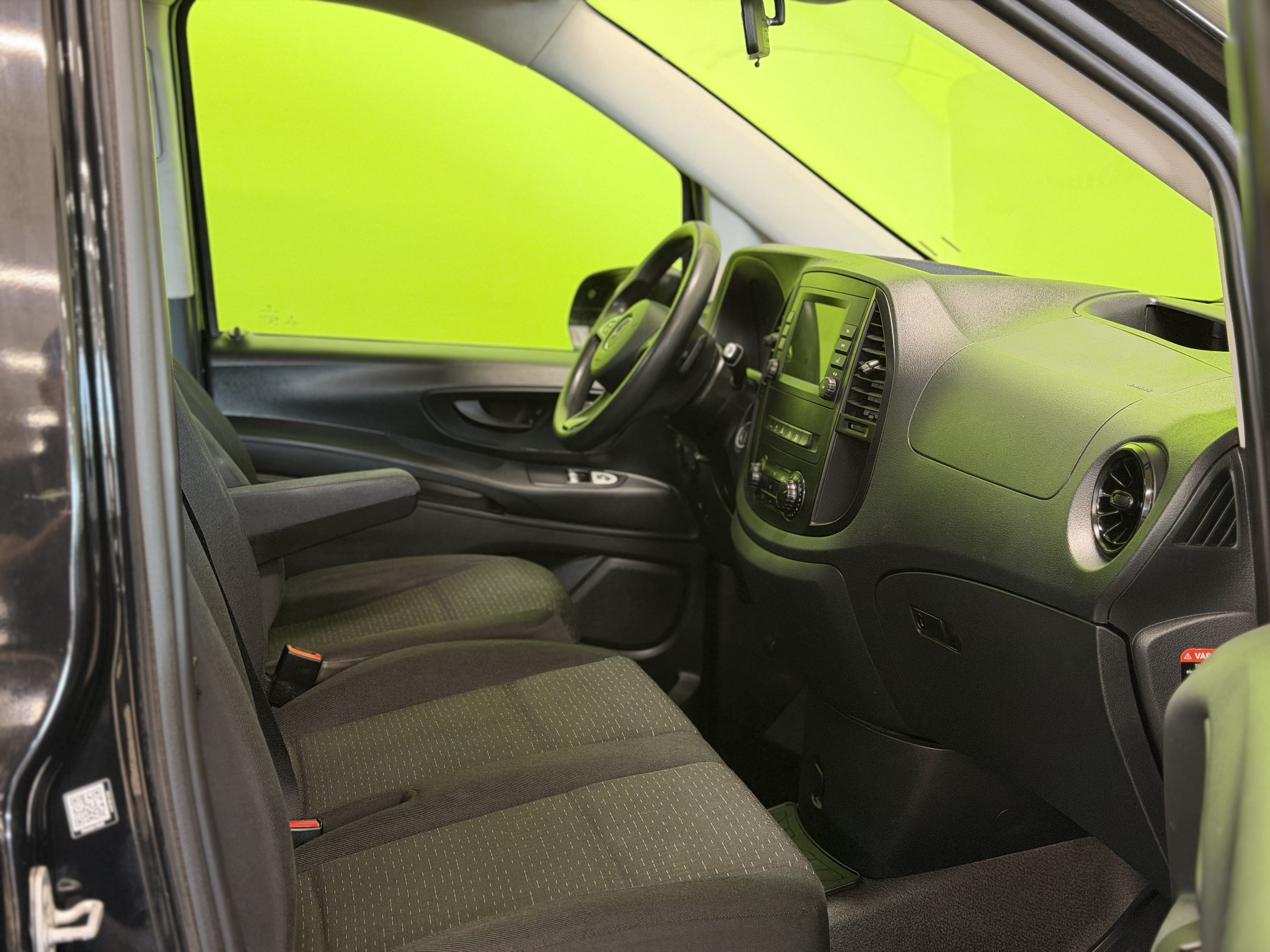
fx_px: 1761
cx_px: 635
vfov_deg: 30.3
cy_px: 476
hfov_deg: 39.7
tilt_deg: -10.2
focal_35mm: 48
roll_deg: +0.3
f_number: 1.78
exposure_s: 1/50
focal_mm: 6.76
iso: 250
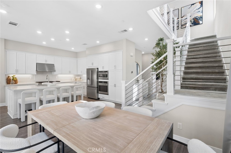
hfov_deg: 96.8
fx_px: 103
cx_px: 116
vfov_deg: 73.7
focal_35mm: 16
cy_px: 76
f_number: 9
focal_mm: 16
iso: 200
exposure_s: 1/4
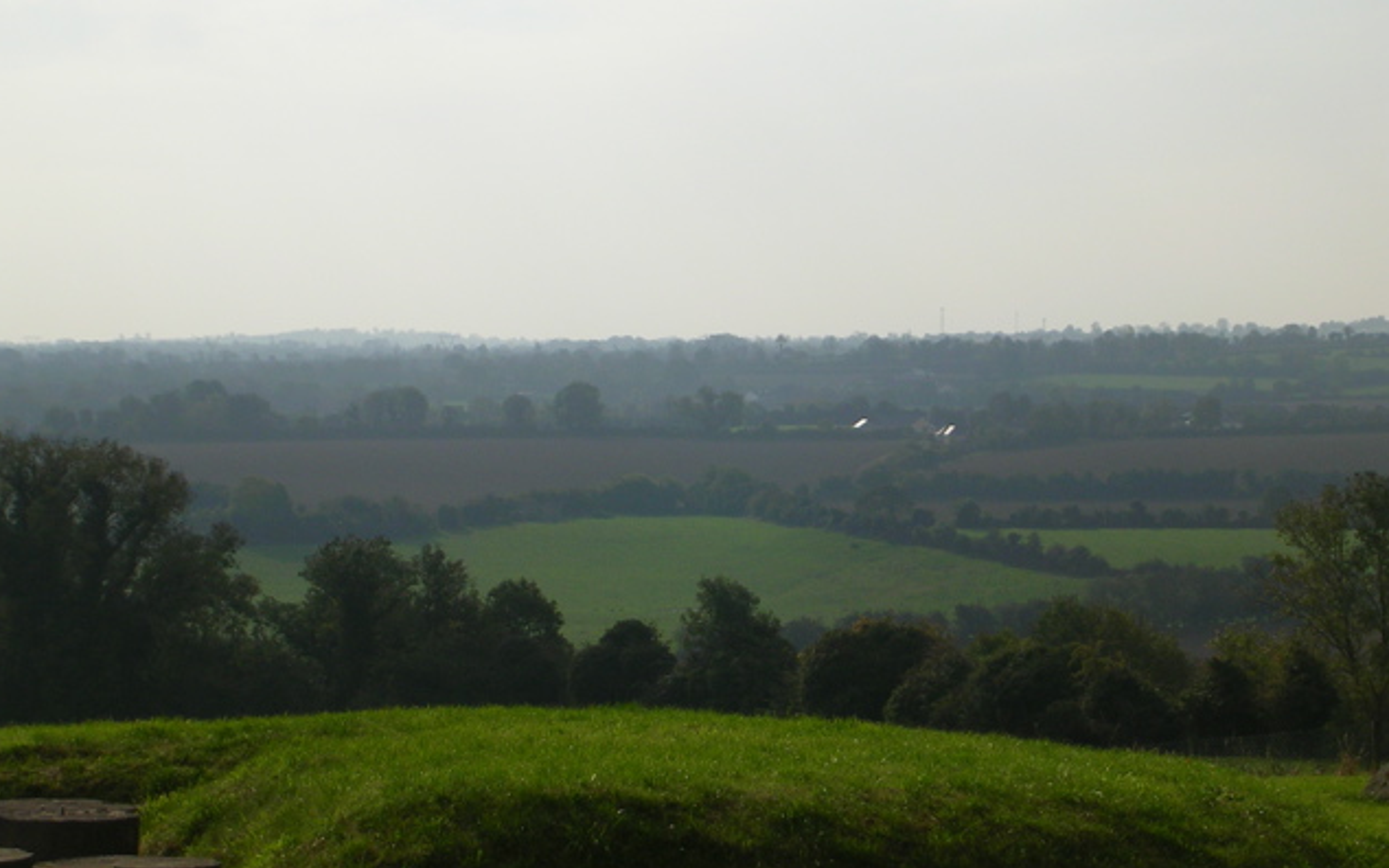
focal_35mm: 123
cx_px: 694
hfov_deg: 17.0
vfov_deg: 10.6
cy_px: 456
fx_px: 4655
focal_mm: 17.4
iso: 50
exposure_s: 1/1100
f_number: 4.9
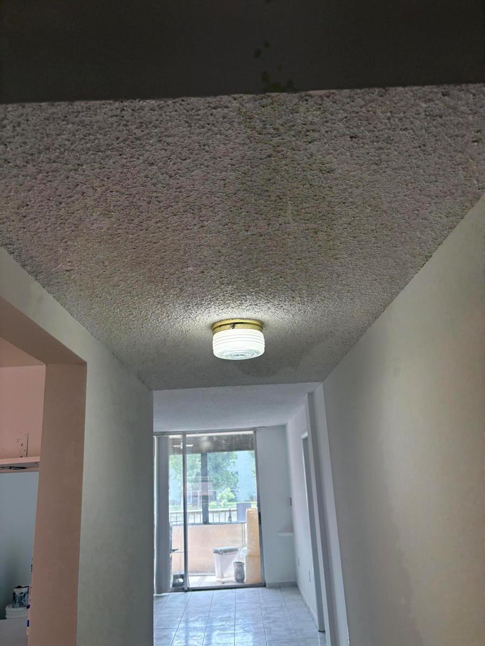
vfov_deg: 67.3
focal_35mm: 26
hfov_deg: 53.1
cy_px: 323
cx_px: 242
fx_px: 486
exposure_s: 1/238
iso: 125
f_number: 1.6
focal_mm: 5.96
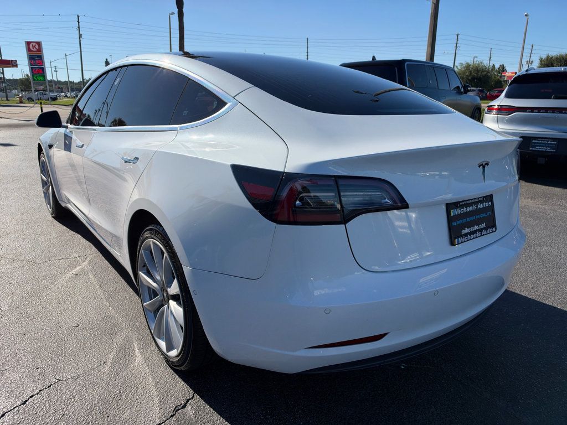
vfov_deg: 56.8
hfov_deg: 71.6
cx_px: 284
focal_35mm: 24
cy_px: 212
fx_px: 393
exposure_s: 1/5208
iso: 64
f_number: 1.72
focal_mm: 6.93
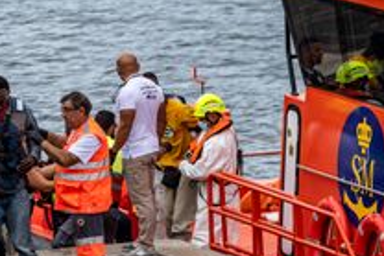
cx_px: 92
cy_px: 113
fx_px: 6564
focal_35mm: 615
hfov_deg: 3.3
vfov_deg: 2.2
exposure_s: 1/400
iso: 100
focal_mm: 320
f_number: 6.3
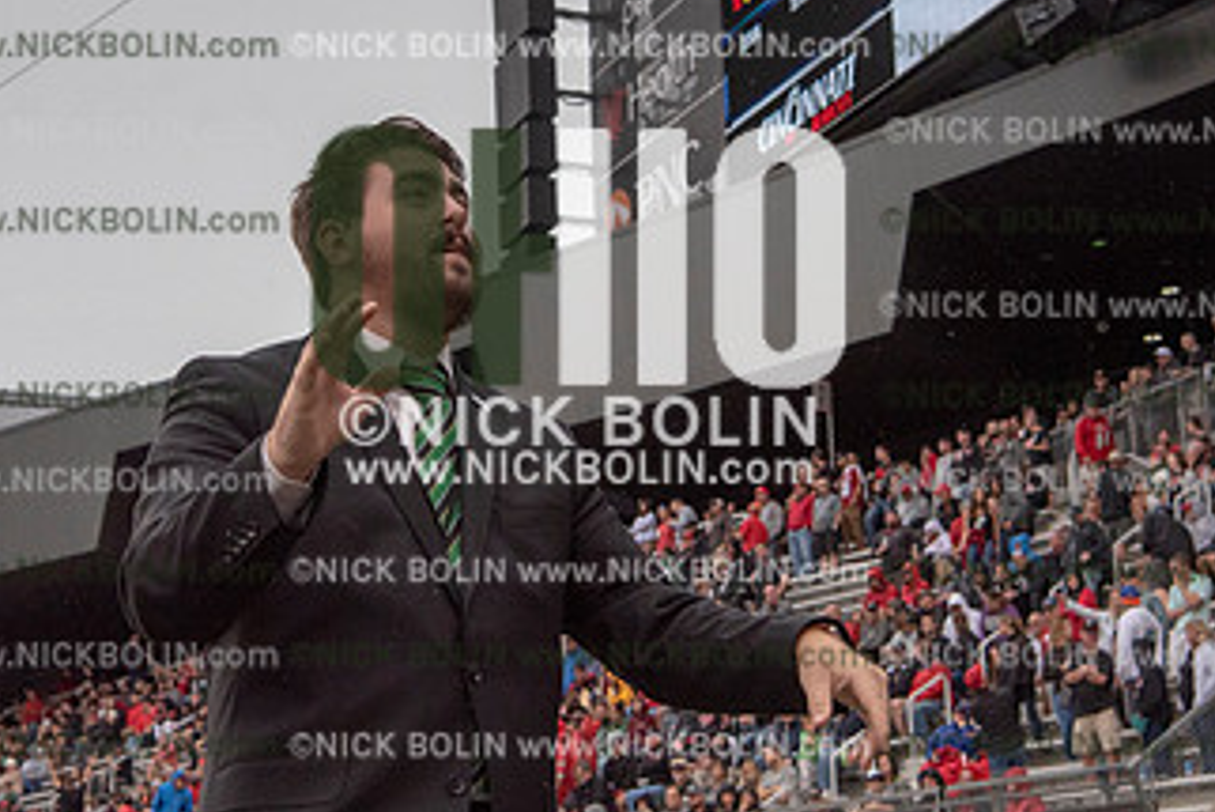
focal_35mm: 81
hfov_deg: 25.0
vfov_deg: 16.9
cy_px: 308
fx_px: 2735
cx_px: 577
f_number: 6.3
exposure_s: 1/4000
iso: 2000
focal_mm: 45
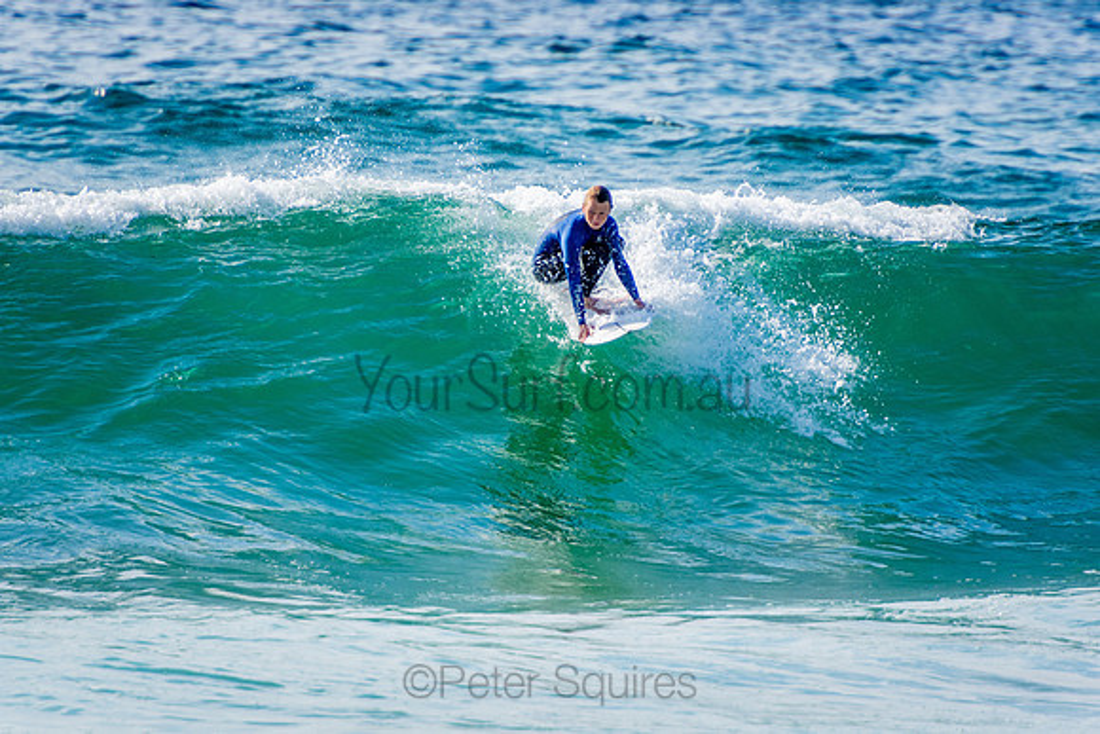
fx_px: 18337
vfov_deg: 2.3
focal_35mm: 600
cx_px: 550
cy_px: 367
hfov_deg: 3.4
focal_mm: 400
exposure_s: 1/2000
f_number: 5.6
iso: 400
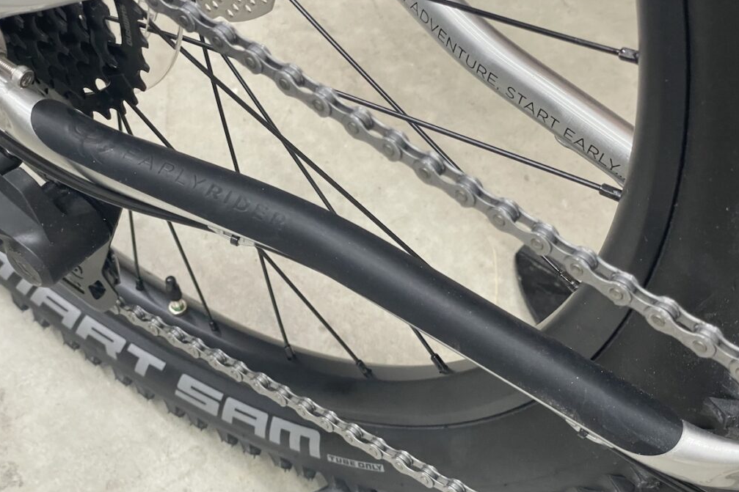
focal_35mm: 55
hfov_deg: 36.3
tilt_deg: -58.5
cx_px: 366
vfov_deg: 24.6
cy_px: 276
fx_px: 1129
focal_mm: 6
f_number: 2
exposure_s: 1/60
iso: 250
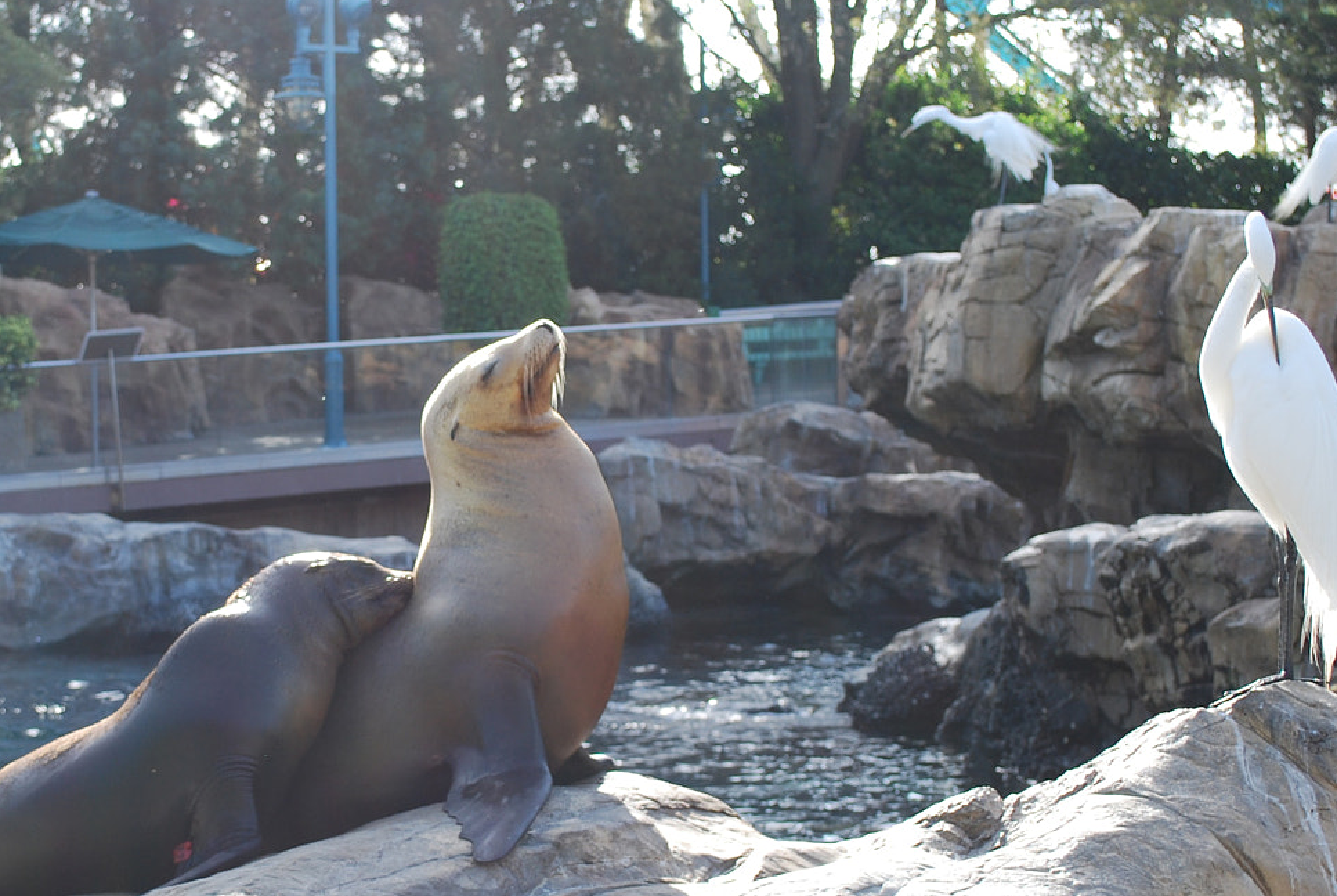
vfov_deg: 15.8
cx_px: 394
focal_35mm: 87
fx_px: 3230
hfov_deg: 23.2
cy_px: 577
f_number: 5.6
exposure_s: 1/125
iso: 125
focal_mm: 35
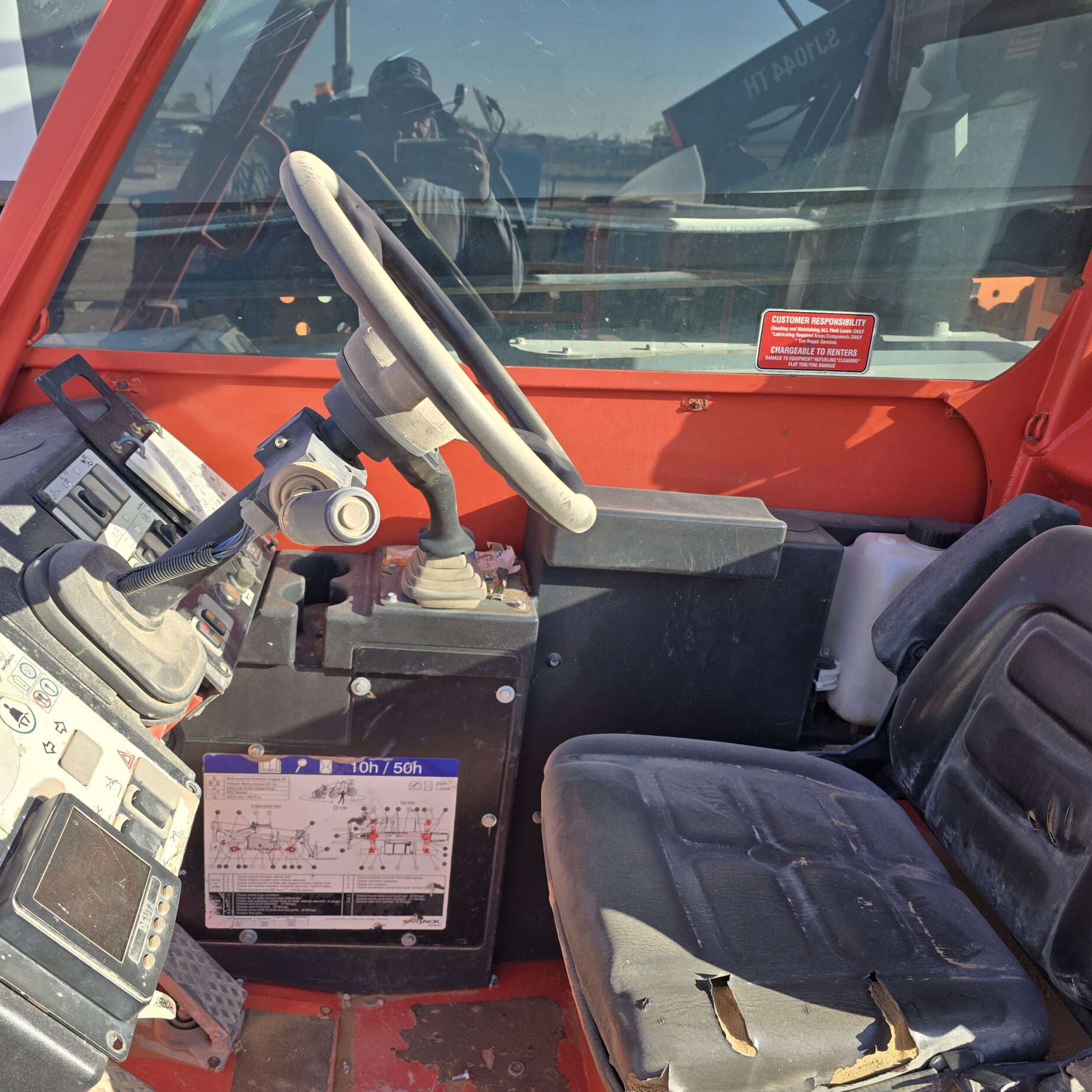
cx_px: 519
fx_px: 999
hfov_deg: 57.3
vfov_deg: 57.3
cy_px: 549
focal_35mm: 28
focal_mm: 6.3
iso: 12
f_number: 1.7
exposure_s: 1/369
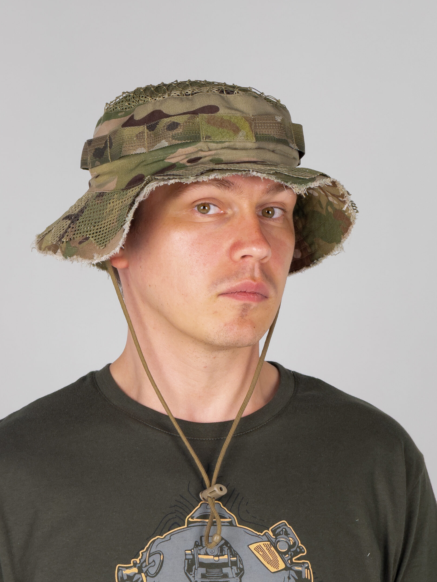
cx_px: 195
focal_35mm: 142
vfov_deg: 13.9
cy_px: 331
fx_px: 2389
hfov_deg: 10.4
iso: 80
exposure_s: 1/100
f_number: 2.8
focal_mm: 15.66
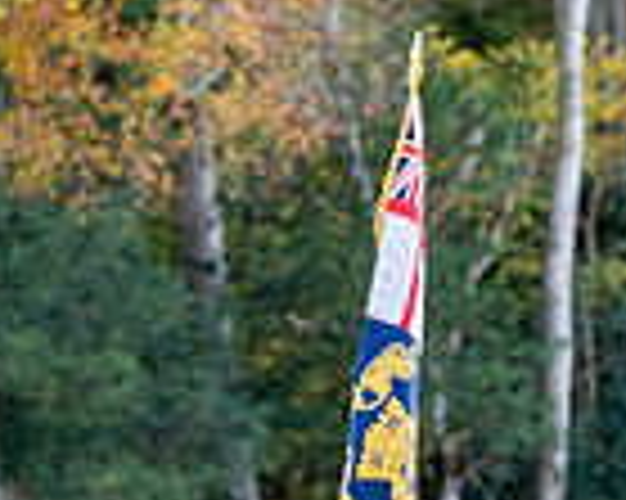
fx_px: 5943
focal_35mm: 321
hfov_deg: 6.0
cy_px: 794
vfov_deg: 4.8
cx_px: -298
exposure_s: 1/400
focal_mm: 70
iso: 400
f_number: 4
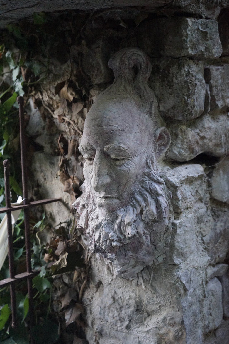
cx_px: 114
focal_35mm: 49
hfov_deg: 27.5
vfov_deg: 40.3
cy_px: 172
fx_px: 468
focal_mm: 49
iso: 6400
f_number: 4.5
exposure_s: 1/6
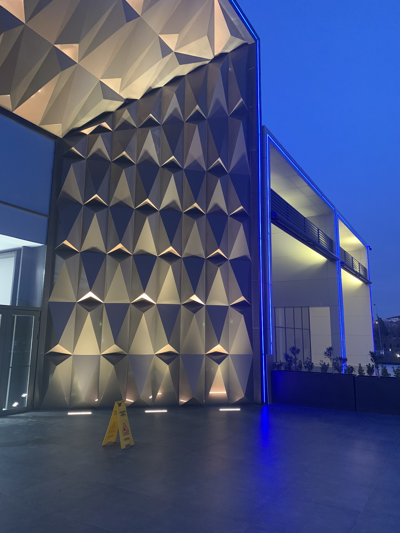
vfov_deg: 67.3
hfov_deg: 53.1
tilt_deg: +11.4
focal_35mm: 26
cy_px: 266
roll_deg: -0.5
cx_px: 200
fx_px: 401
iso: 400
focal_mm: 4.25
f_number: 1.8
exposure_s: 1/25
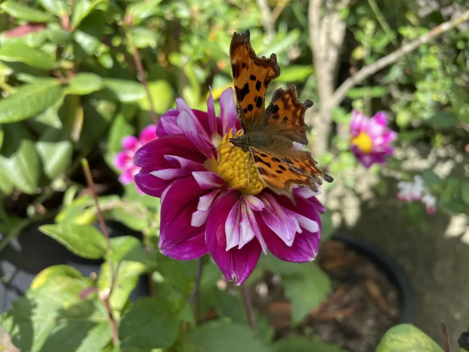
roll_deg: +1.5
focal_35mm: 26
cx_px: 234
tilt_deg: -23.0
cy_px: 176
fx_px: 352
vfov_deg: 53.1
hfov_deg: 67.3
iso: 32
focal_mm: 4.2
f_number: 1.6
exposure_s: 1/734
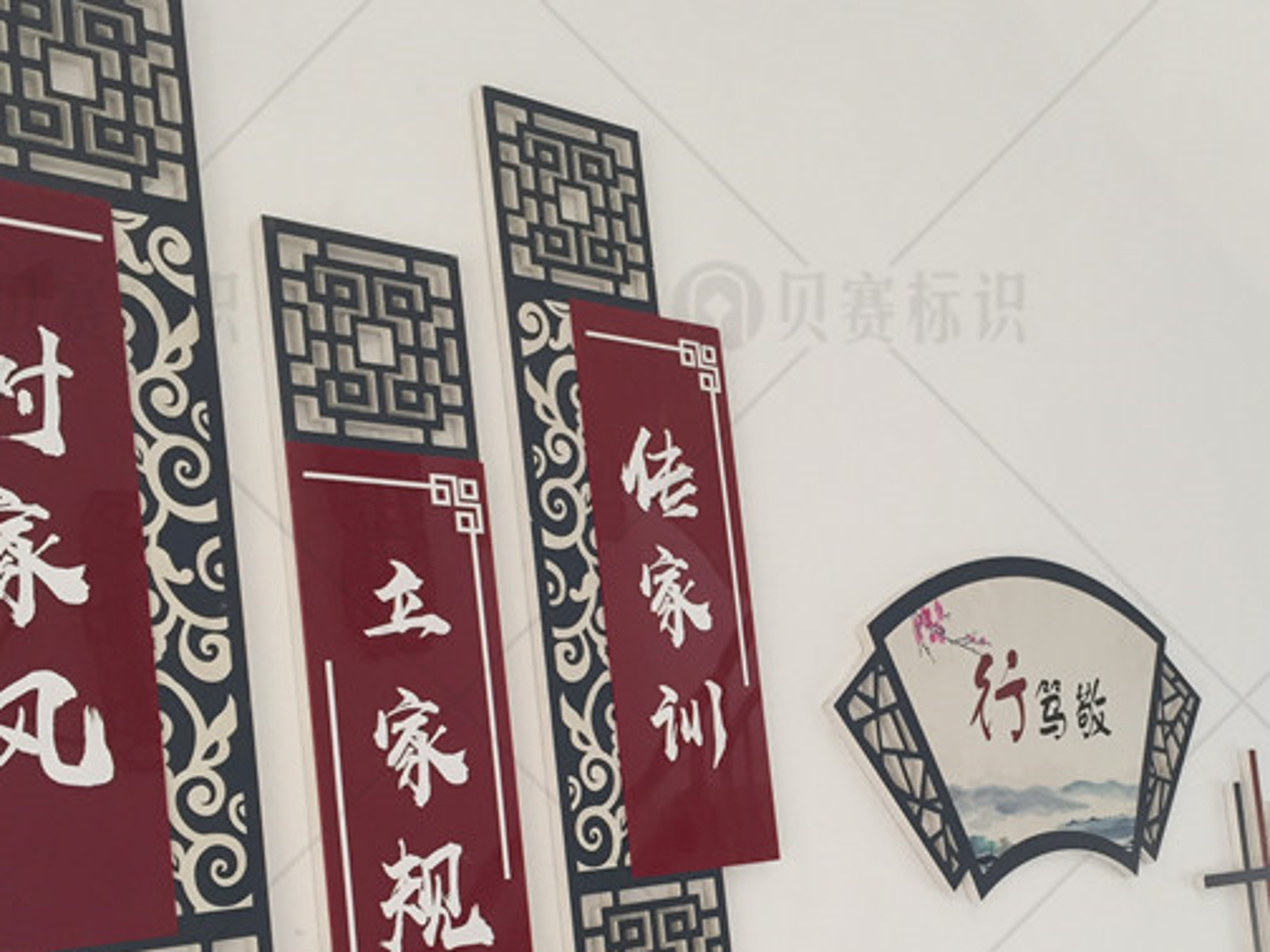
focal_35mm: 46
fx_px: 1688
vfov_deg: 31.1
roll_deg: +5.2
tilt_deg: +4.1
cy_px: 695
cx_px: 859
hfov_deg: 40.7
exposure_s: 1/33
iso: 40
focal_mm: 4.15
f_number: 2.2
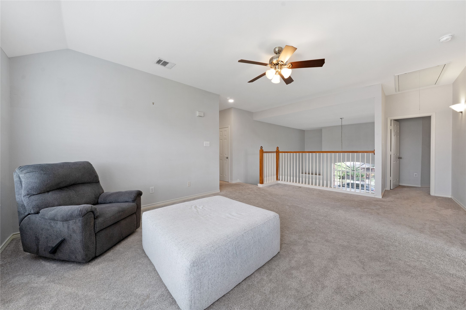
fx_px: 155
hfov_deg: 112.6
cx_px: 233
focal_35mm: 12
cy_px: 155
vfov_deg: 90.0
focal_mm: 12
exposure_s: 1/40
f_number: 9
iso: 800
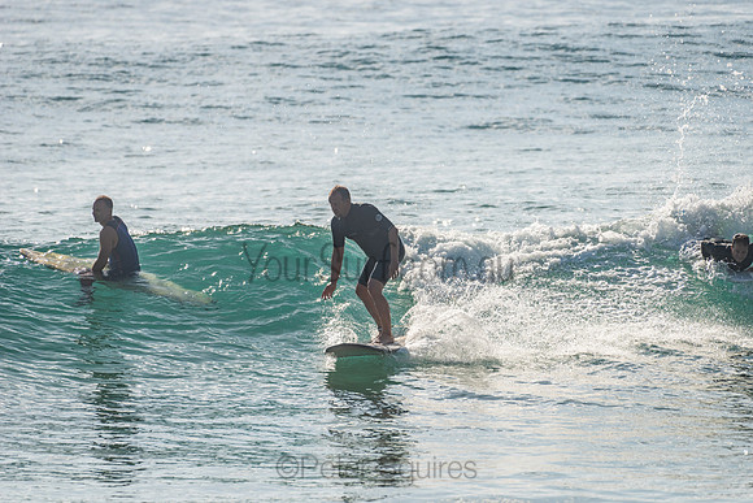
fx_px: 10460
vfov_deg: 2.8
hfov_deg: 4.1
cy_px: 252
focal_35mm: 500
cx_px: 376
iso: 90
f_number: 5.6
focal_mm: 500
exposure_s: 1/2000
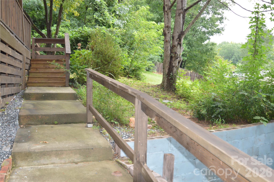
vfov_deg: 43.5
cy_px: 91
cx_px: 137
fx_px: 228
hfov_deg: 62.0
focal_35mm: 30
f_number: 4.2
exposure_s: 1/125
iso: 360
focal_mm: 20
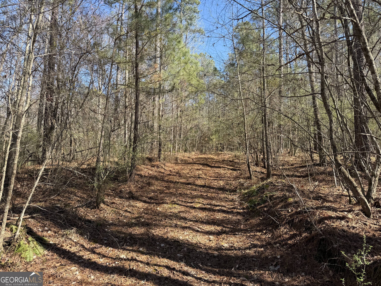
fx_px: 264
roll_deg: -0.3
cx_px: 190
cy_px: 143
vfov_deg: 56.8
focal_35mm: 24
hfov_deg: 71.6
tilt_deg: +5.9
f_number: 1.78
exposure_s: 1/943
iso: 80
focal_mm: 6.76
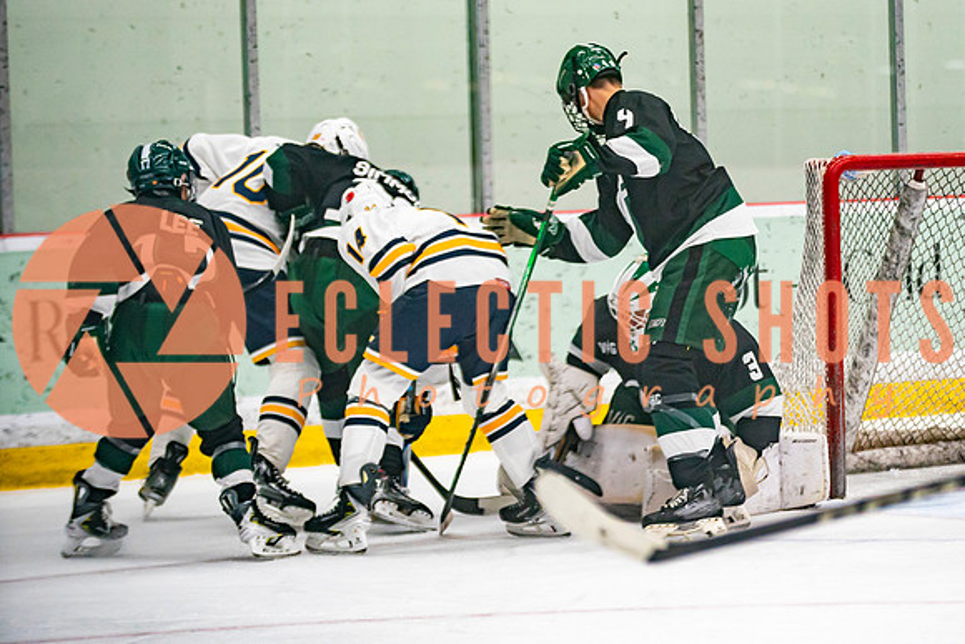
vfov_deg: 7.6
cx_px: 670
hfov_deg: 11.3
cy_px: 211
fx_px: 4862
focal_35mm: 181
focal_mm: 130
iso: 2000
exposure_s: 1/640
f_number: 2.8
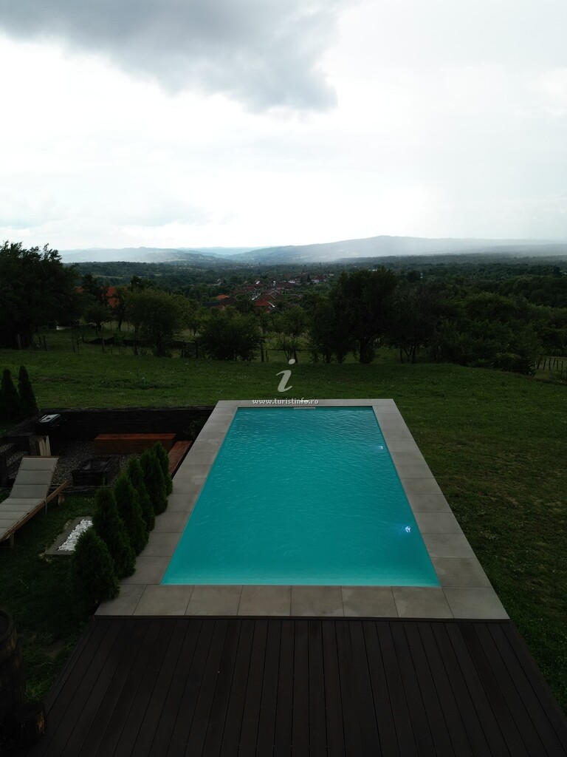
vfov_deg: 71.6
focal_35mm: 24
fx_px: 524
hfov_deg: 56.8
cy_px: 378
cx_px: 284
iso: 100
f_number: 1.7
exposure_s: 1/50
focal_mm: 6.72
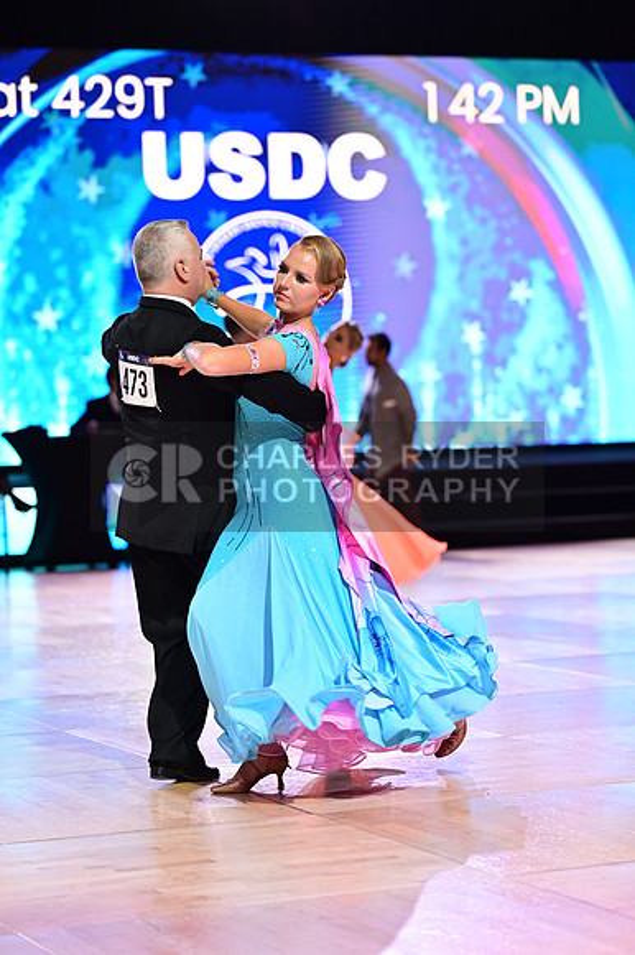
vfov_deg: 21.0
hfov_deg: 14.1
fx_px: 2569
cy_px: 478
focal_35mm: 97
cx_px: 318
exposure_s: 1/500
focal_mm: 97
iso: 1600
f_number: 2.8
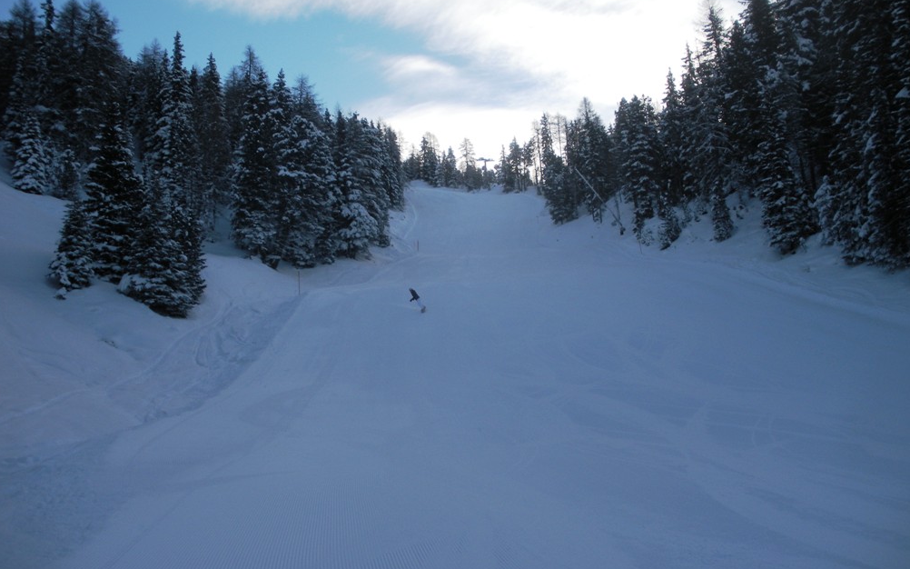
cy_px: 283
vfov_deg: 32.8
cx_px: 462
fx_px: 967
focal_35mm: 39
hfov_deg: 50.4
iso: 64
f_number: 3.5
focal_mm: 6.3
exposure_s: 1/476
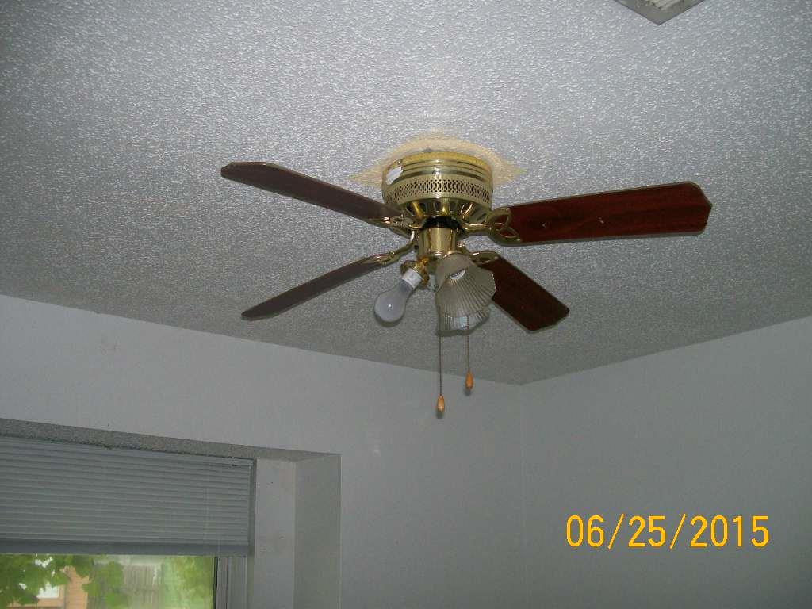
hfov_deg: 51.4
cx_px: 406
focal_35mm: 36
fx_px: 844
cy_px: 304
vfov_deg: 39.7
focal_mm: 6
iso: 140
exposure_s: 1/64
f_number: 2.7
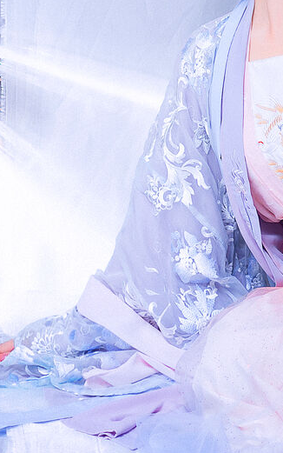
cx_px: 449
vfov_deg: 11.7
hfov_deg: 7.3
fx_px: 2170
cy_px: -84
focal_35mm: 176
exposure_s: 1/160
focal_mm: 50
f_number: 2
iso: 100
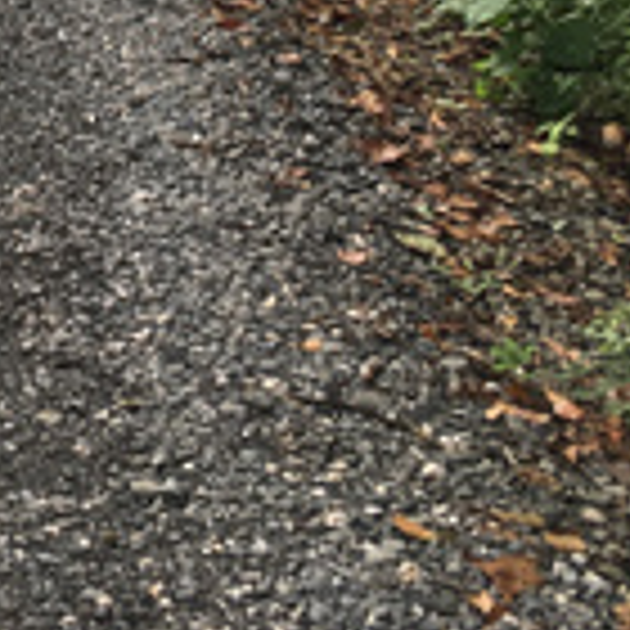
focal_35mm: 137
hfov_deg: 12.3
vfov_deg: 11.6
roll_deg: +0.1
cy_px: -592
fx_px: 2821
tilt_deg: -4.5
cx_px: -243
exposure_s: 1/278
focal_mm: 4.15
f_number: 2.2
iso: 25
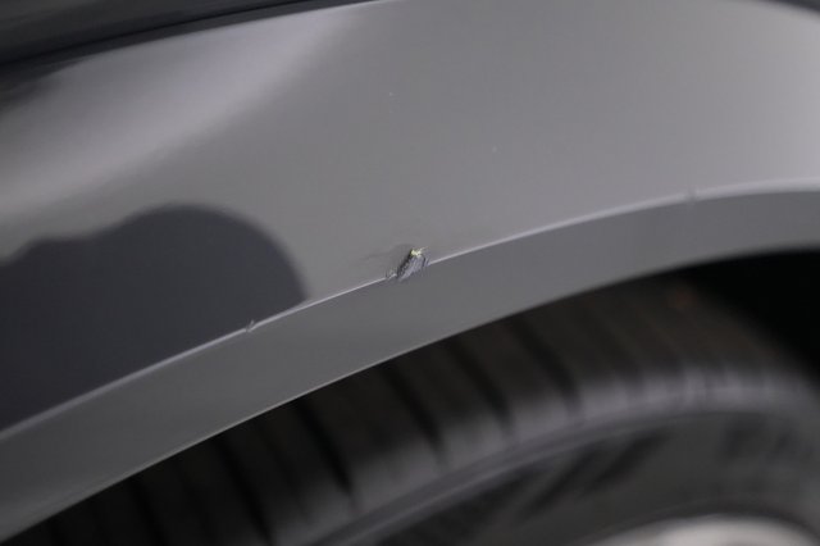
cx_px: 410
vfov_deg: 46.4
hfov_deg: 65.5
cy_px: 273
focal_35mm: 28
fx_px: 637
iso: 8000
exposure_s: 1/160
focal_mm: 28
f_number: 2.8
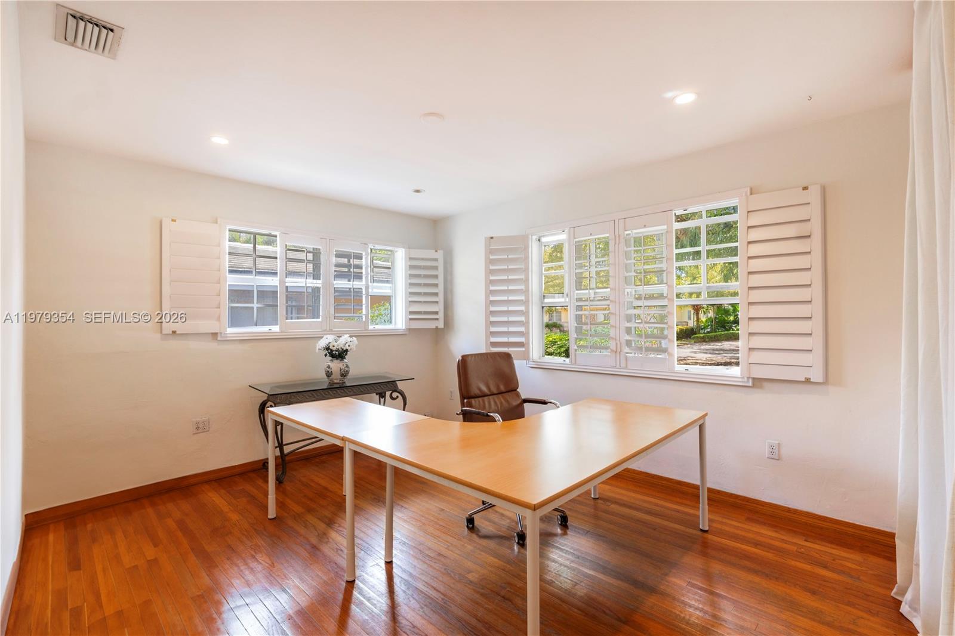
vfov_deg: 72.0
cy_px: 318
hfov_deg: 95.0
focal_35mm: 16
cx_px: 478
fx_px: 438
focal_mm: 11
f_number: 8
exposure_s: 1/4
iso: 200
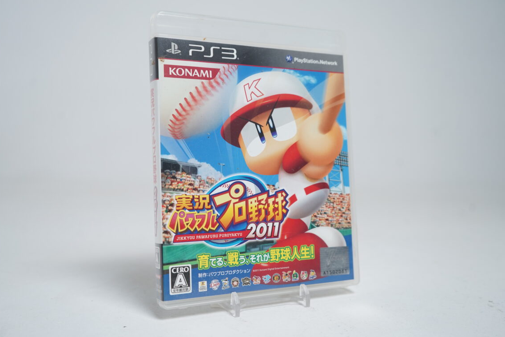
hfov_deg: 50.7
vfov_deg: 35.0
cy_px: 160
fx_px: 533
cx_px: 253
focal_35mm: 38
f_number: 5
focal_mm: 36
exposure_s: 1/40
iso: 500
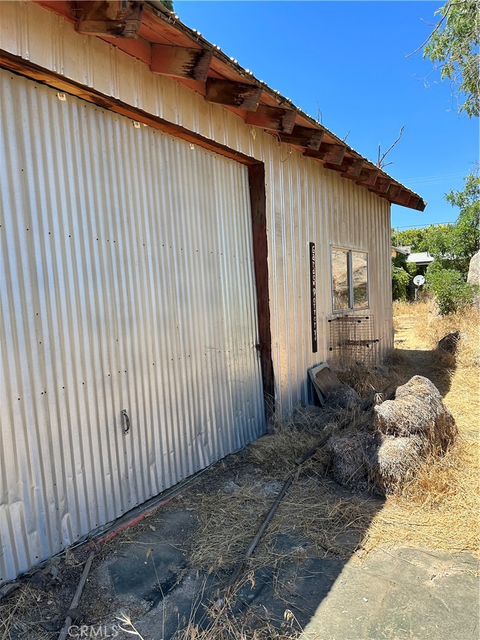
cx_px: 240
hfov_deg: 56.8
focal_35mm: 24
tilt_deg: -3.1
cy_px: 320
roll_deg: +3.0
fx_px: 444
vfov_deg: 71.6
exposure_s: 1/1495
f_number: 1.78
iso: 80
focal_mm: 6.86
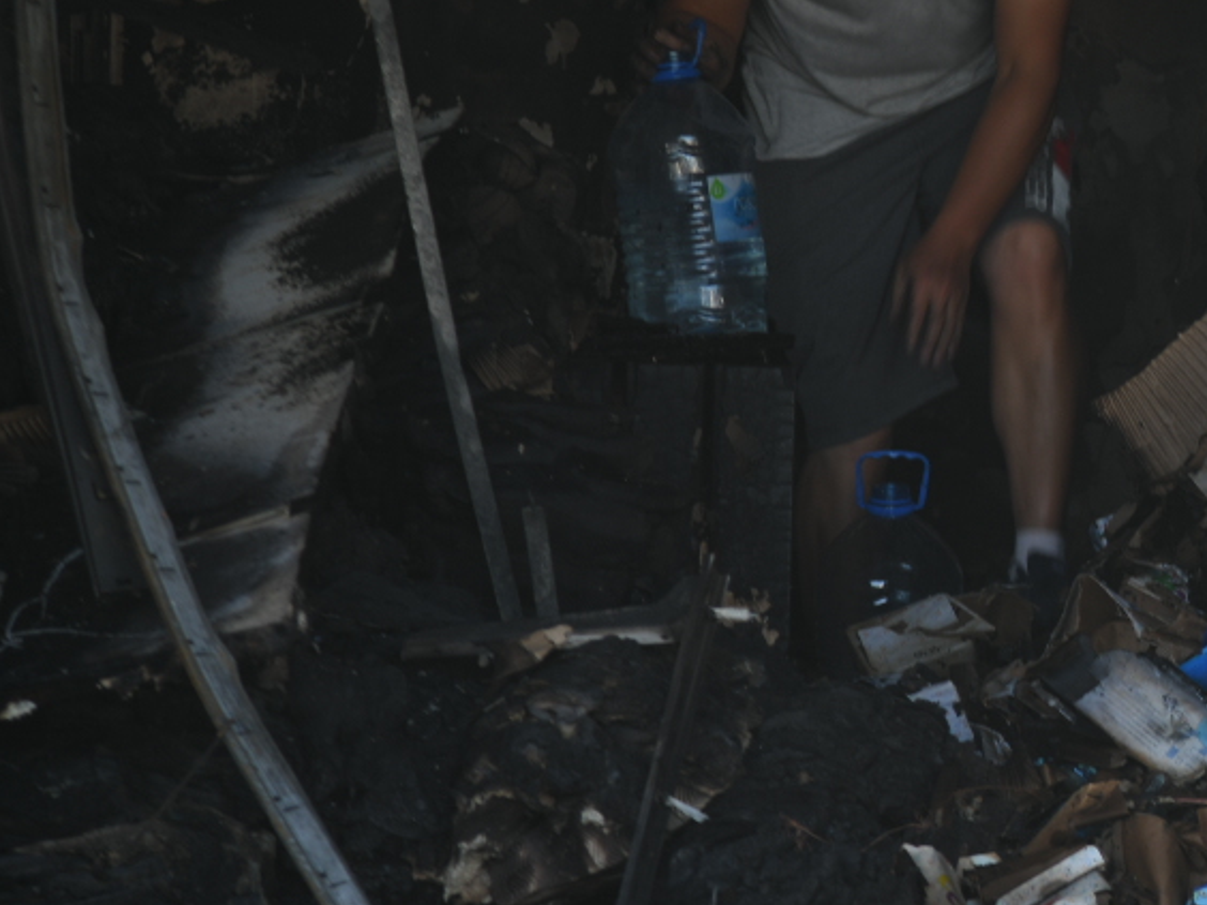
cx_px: 1588
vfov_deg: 5.4
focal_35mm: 276
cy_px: 325
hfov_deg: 7.1
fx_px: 9624
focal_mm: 100
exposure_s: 1/80
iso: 100
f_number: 4
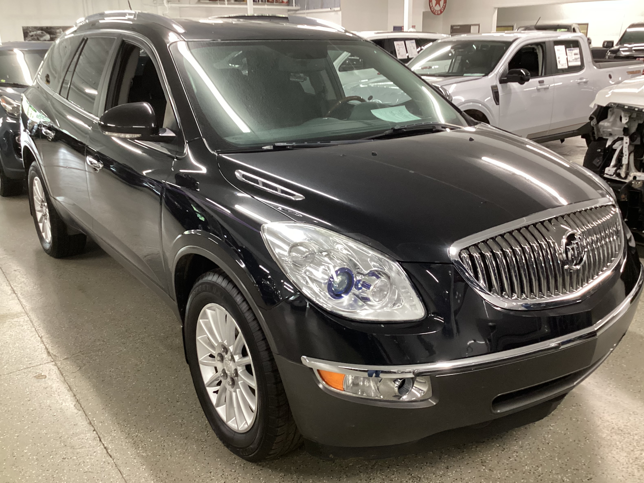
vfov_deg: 44.2
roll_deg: +0.5
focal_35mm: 32
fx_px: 595
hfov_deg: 56.8
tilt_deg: -19.5
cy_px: 236
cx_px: 329
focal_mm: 3.3
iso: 250
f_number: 2.4
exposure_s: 1/40
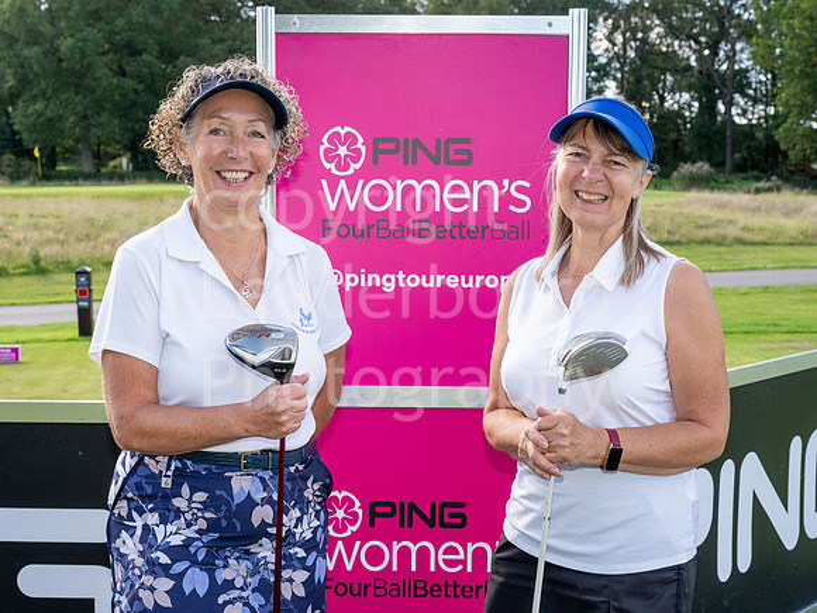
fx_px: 1225
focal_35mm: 52
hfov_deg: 36.9
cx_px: 408
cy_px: 306
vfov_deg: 28.1
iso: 320
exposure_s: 1/160
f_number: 8
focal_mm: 48
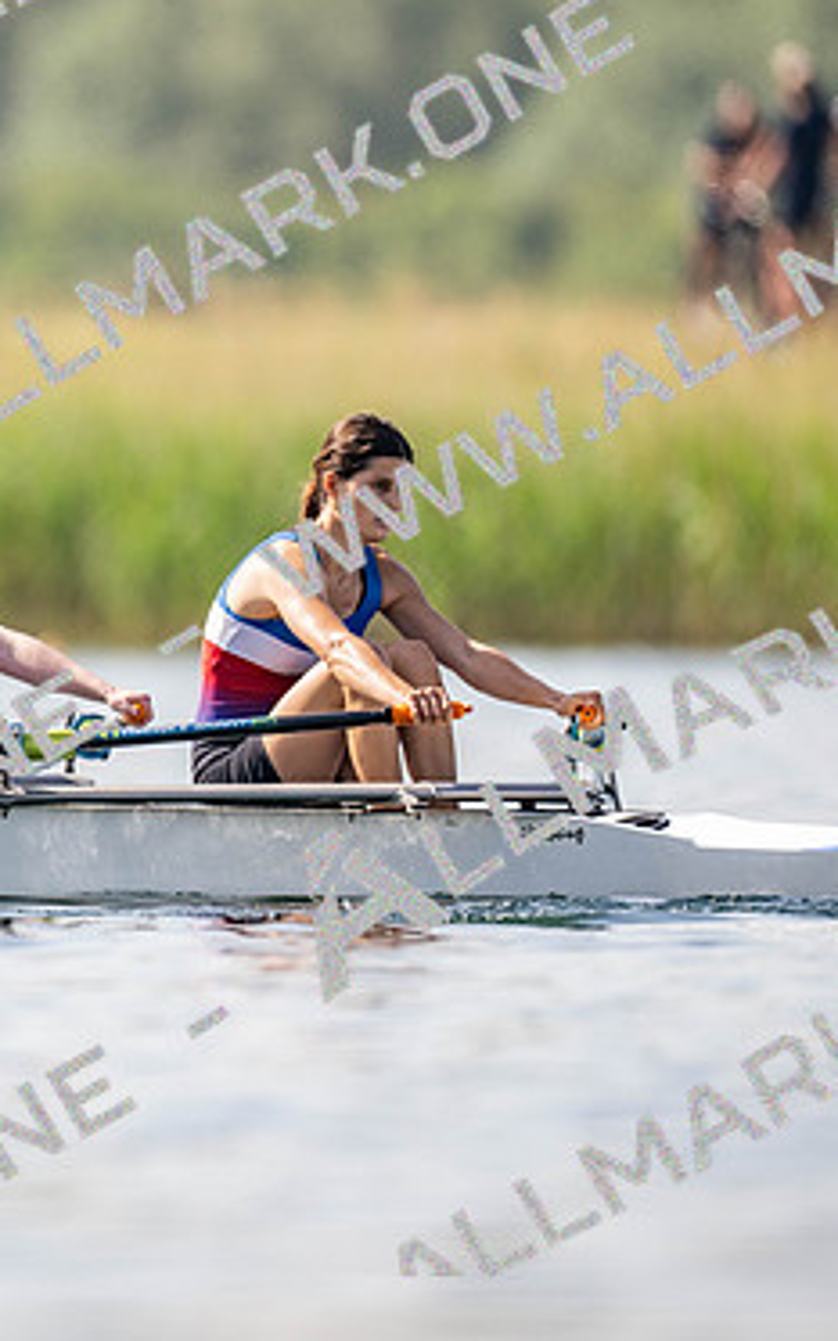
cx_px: -4
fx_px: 34764
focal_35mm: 951
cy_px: 660
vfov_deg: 2.2
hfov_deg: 1.4
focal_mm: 600
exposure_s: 1/2500
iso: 180
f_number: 4
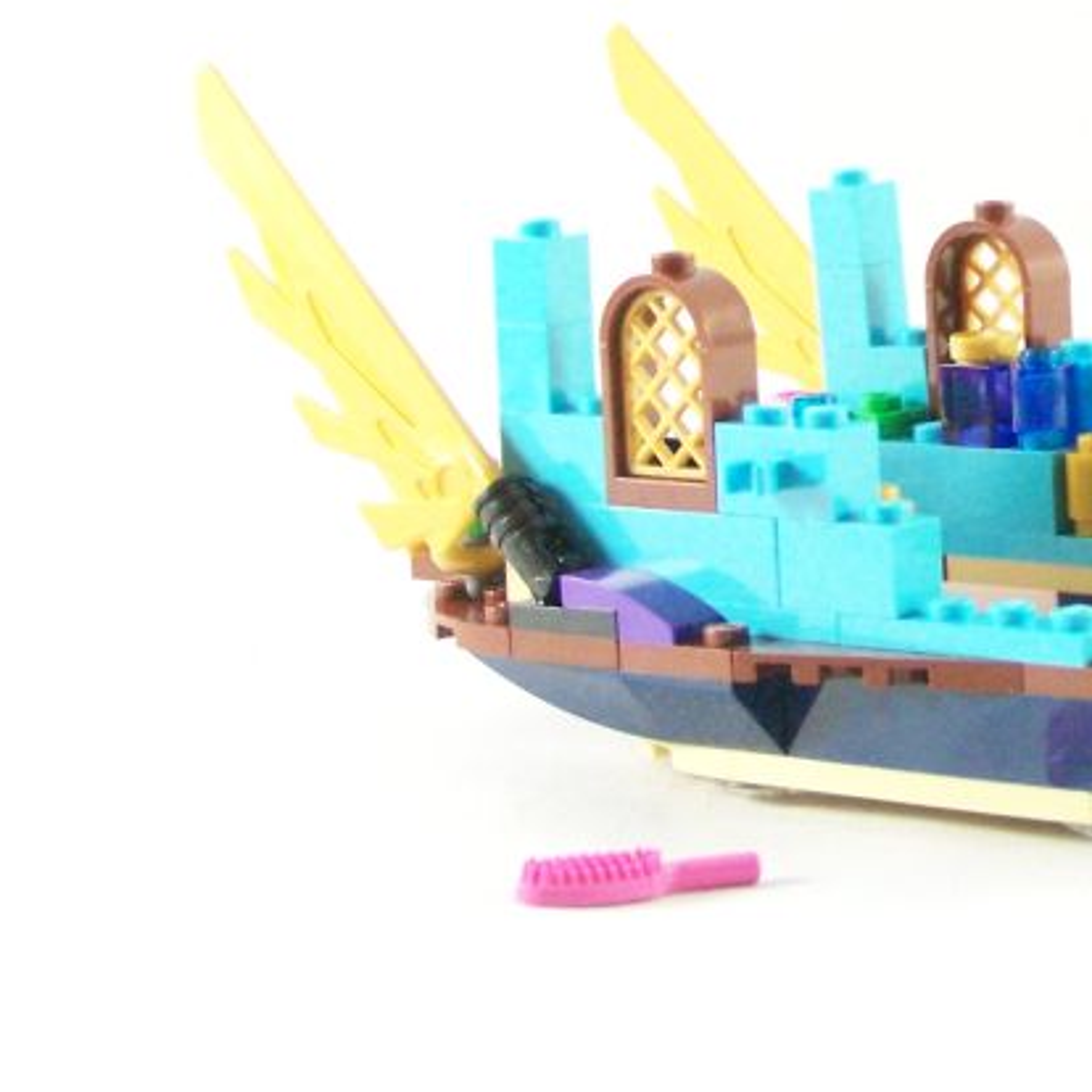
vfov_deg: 13.5
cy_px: 243
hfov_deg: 13.1
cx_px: 1348
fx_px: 4604
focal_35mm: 129
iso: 400
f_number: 3.6
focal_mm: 9.8
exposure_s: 1/60
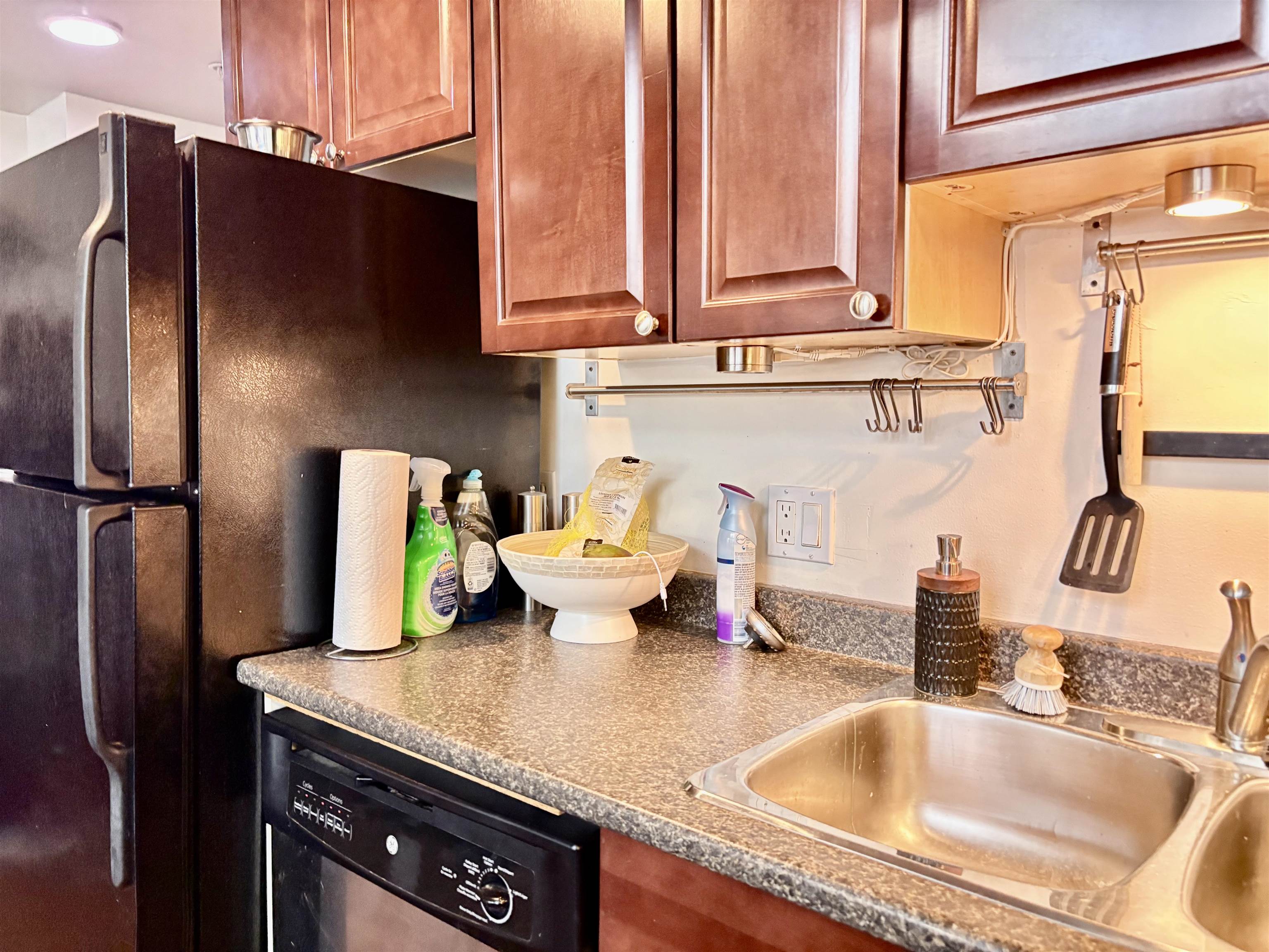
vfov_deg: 53.1
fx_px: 953
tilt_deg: -3.7
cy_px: 476
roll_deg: +1.3
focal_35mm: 26
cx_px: 634
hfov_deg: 67.3
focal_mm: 5.96
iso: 500
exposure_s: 1/30
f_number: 1.6
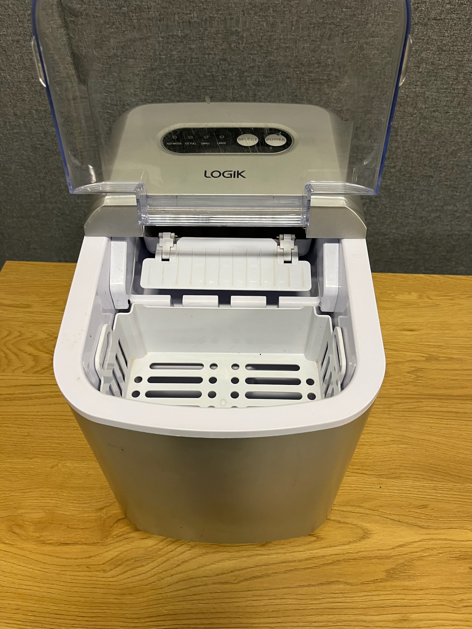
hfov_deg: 53.1
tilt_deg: -45.8
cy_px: 314
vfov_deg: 67.3
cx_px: 236
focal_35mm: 26
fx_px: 473
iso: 80
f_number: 1.6
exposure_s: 1/50
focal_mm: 5.1
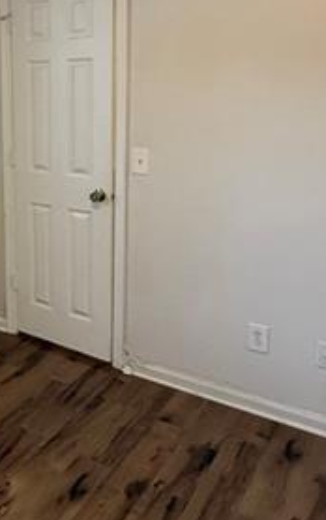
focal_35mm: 41
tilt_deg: -8.7
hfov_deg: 27.8
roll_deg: +1.7
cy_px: 172
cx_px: -56
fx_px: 582
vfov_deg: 47.4
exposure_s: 1/61
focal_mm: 2.22
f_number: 2.2
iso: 320
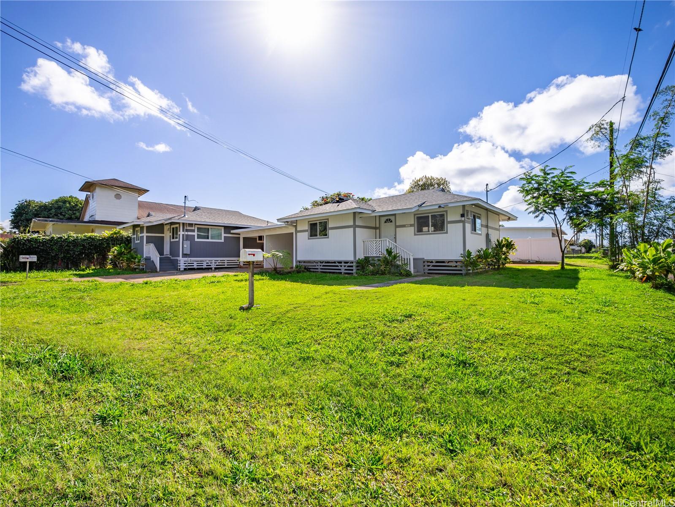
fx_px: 273
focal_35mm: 14
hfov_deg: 102.1
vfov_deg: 85.7
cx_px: 338
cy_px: 254
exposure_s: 1/6400
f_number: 4
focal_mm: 7
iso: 125
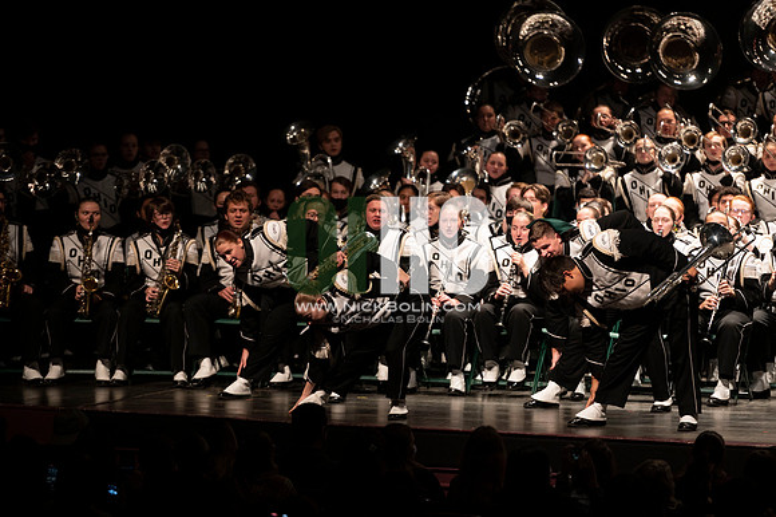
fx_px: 4308
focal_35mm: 200
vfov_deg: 6.9
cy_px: 258
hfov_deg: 10.3
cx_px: 388
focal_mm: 200
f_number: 2.8
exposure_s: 1/500
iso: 2500
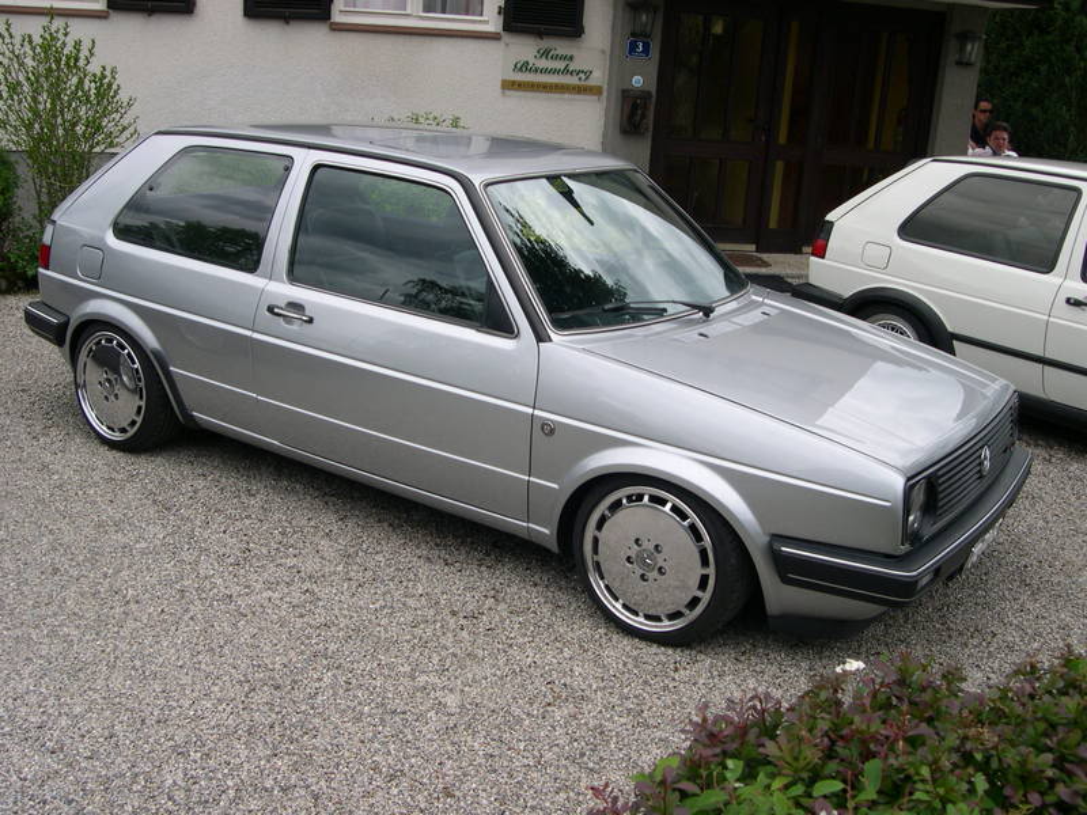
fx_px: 1193
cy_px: 408
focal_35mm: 38
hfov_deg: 49.0
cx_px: 544
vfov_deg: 37.7
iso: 100
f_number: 7.6
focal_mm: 8
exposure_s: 1/135
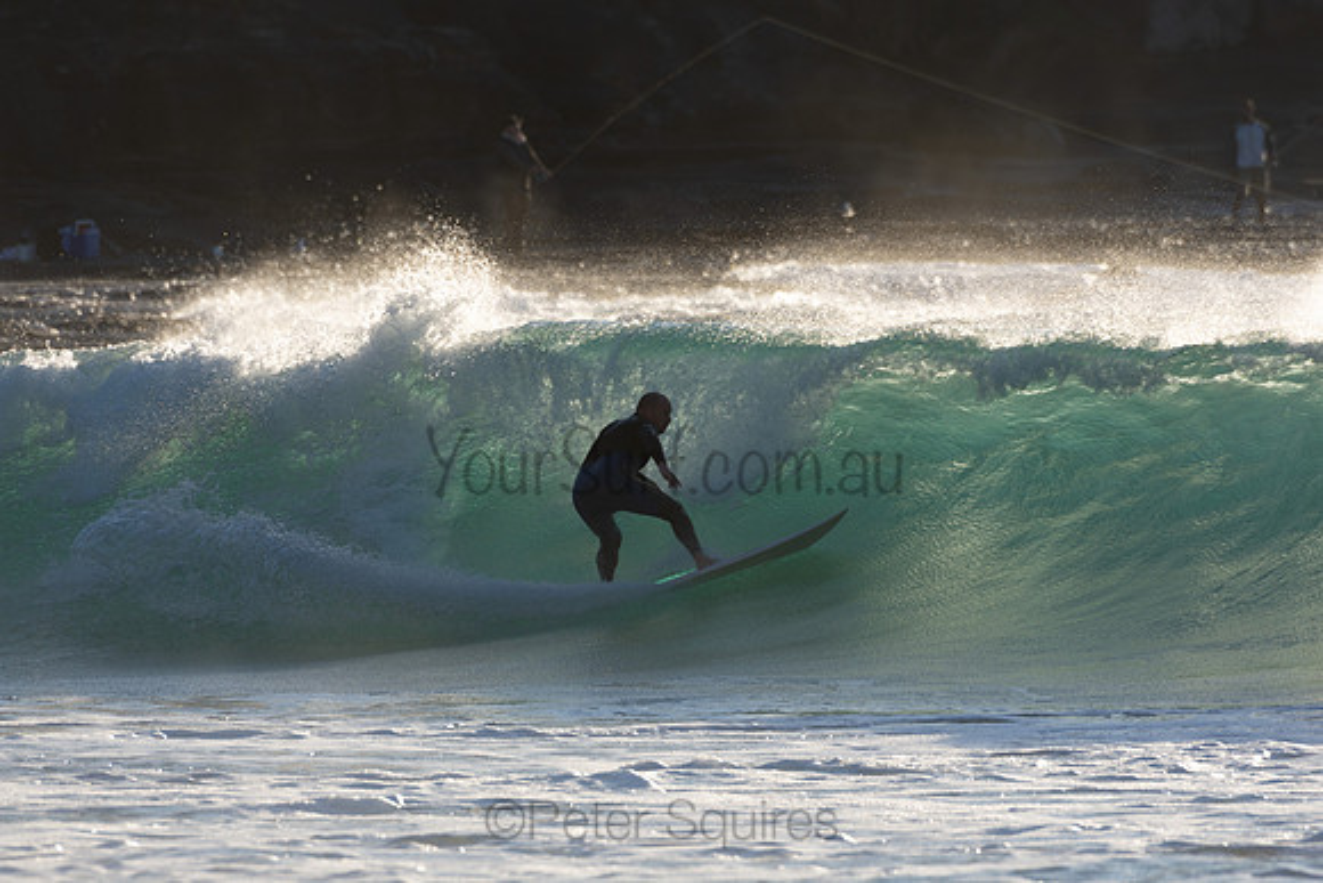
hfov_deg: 3.1
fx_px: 24260
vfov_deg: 2.1
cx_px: 662
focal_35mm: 660
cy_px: 442
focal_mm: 440
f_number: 6.3
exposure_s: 1/500
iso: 100
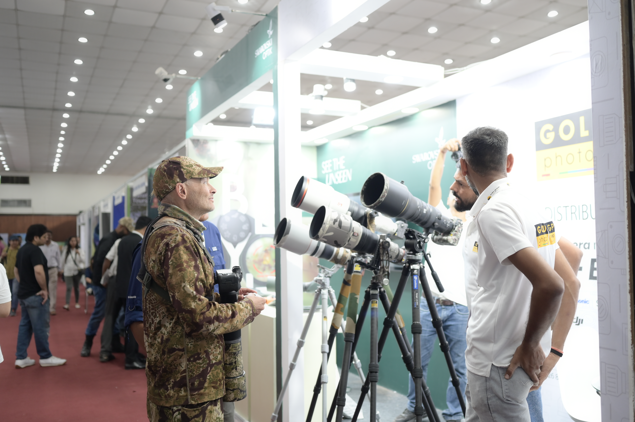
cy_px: 211
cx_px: 318
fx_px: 617
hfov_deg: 54.5
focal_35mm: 35
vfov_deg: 37.8
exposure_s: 1/125
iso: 640
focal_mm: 35
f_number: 2.5
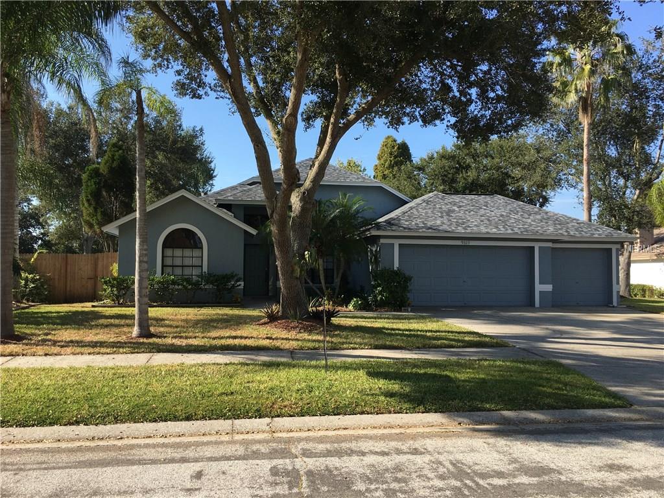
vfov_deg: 48.2
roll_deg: -0.8
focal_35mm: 29
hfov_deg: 61.7
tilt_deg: +3.7
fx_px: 556
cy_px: 249
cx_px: 332
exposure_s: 1/810
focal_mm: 4.15
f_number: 2.2
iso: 25
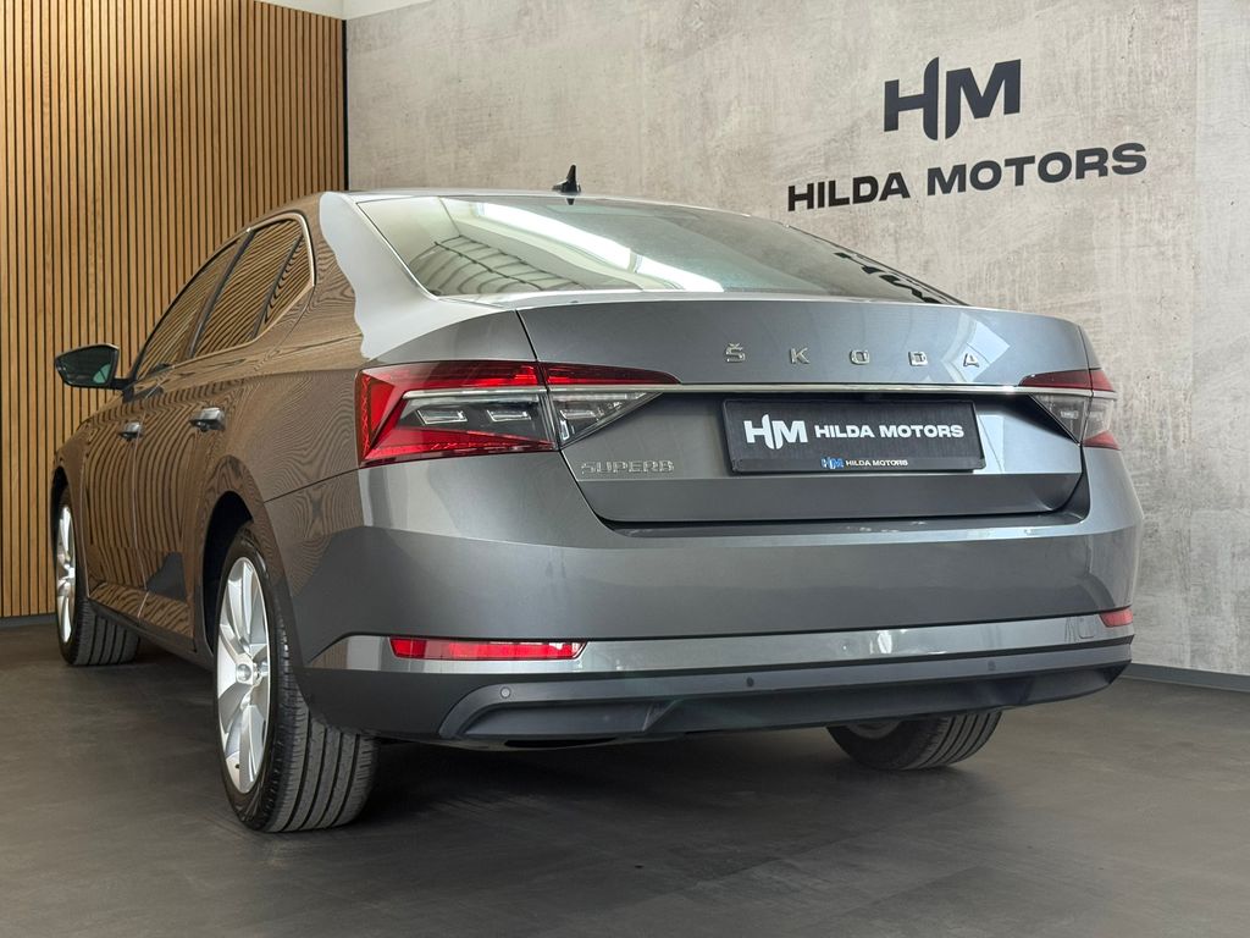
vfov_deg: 30.3
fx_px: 1733
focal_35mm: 48
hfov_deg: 39.7
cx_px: 625
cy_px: 469
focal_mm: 6.76
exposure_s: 1/60
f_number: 1.78
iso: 125
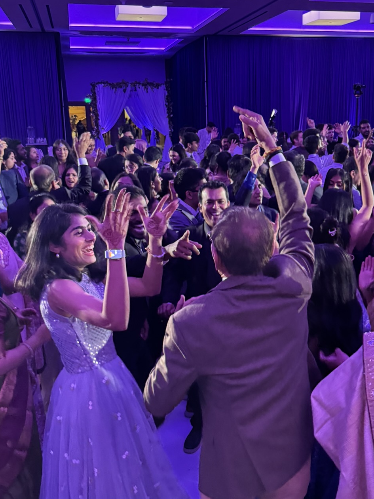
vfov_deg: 47.9
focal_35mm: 39
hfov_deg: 36.6
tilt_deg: -15.0
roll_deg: +0.9
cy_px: 252
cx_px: 231
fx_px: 562
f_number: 1.78
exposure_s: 1/40
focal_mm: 6.76
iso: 1000
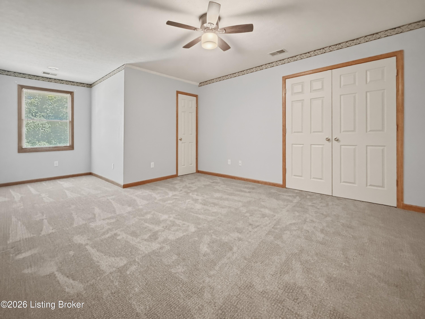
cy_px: 160
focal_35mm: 14
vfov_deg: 85.7
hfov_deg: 102.1
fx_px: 172
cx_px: 212
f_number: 2.2
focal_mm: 2.2
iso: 1000
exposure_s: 1/40
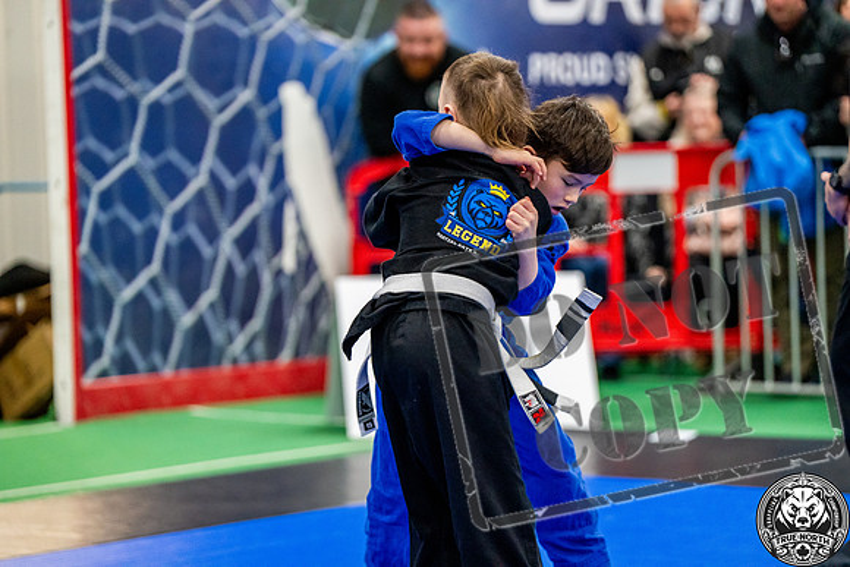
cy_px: 284
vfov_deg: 9.5
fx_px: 3424
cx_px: 425
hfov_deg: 14.2
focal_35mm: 145
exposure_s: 1/500
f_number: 2.8
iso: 5000
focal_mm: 145
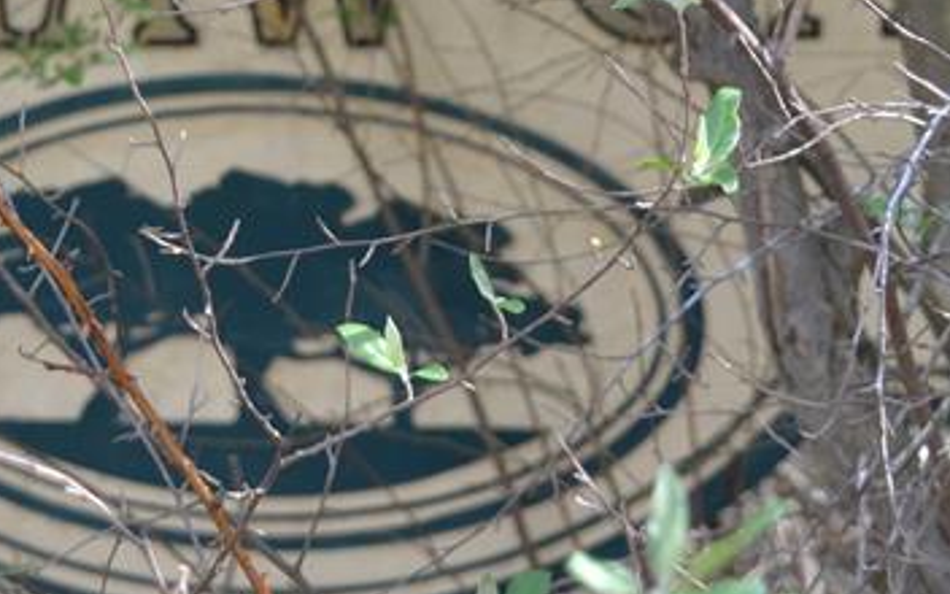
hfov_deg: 13.8
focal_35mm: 151
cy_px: 68
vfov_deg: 8.7
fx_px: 3909
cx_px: 324
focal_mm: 34
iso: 220
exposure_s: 1/125
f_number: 4.5
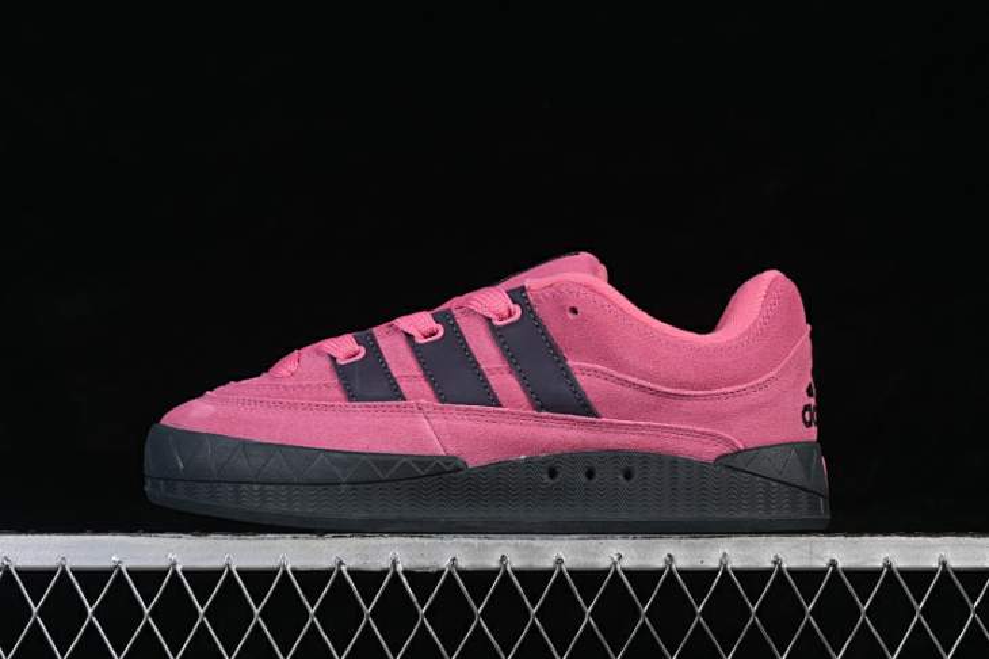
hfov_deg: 27.0
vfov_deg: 18.2
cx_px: 494
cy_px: 330
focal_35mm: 75
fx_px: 2059
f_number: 8
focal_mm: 50
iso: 160
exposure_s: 1/80
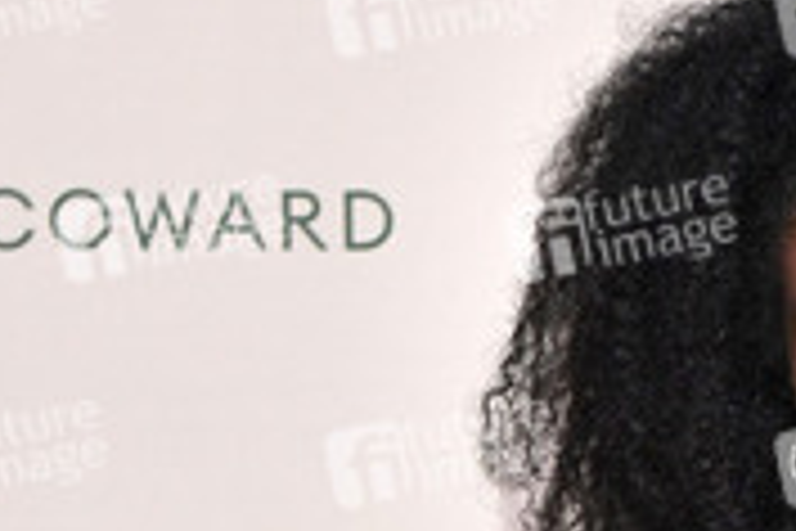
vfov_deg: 9.7
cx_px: 949
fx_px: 3095
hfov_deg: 14.2
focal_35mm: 140
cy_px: 567
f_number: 6.3
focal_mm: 55
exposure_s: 1/250
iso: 2500
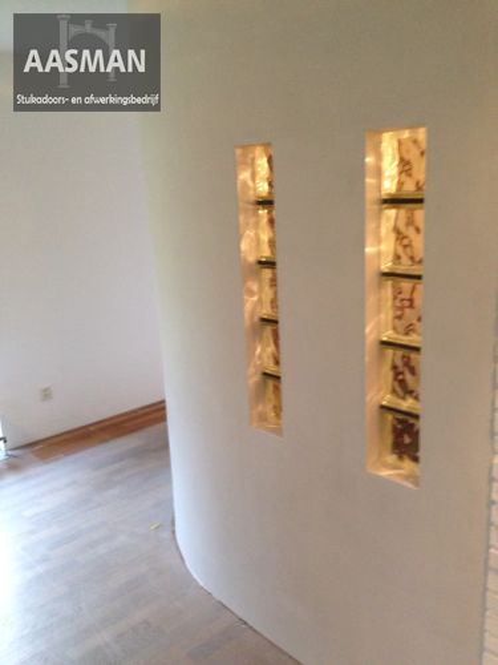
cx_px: 249
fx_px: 633
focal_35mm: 33
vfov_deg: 55.4
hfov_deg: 42.9
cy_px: 332
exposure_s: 1/20
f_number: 2.4
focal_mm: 4.12
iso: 250
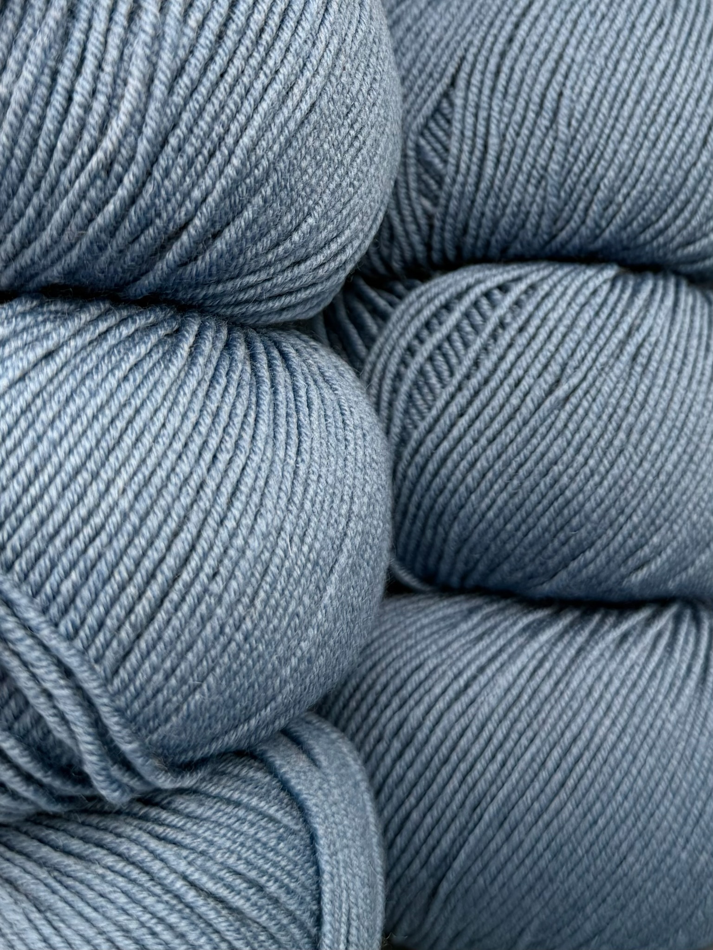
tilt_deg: -1.1
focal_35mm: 24
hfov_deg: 56.8
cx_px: 356
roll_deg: +0.3
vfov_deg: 71.6
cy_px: 475
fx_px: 659
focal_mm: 6.76
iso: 100
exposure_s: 1/559
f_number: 1.78
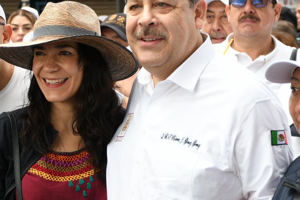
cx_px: 102
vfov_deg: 10.5
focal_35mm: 130
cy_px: 99
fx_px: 1083
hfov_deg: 15.7
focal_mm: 42
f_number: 4.5
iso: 200
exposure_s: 1/125
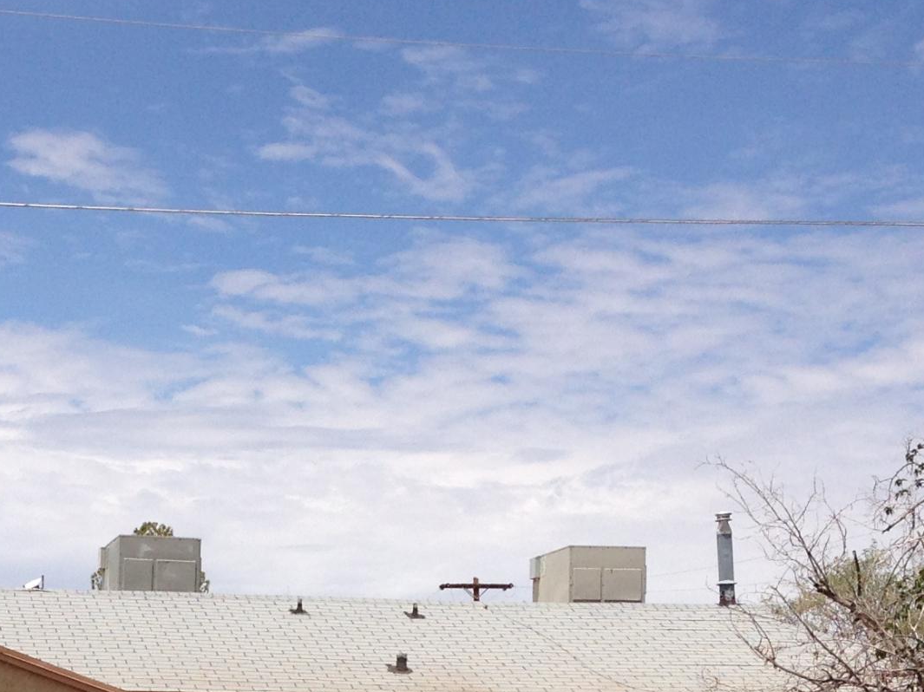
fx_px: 2482
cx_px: 196
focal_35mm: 93
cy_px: 797
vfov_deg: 15.4
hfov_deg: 20.9
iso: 50
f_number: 2.4
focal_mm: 4.12
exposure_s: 1/2857
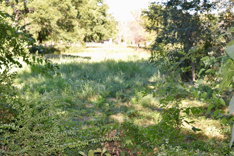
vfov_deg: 22.6
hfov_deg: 33.4
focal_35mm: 60
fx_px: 390
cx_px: 122
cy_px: 73
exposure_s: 1/200
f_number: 5.6
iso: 320
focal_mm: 44
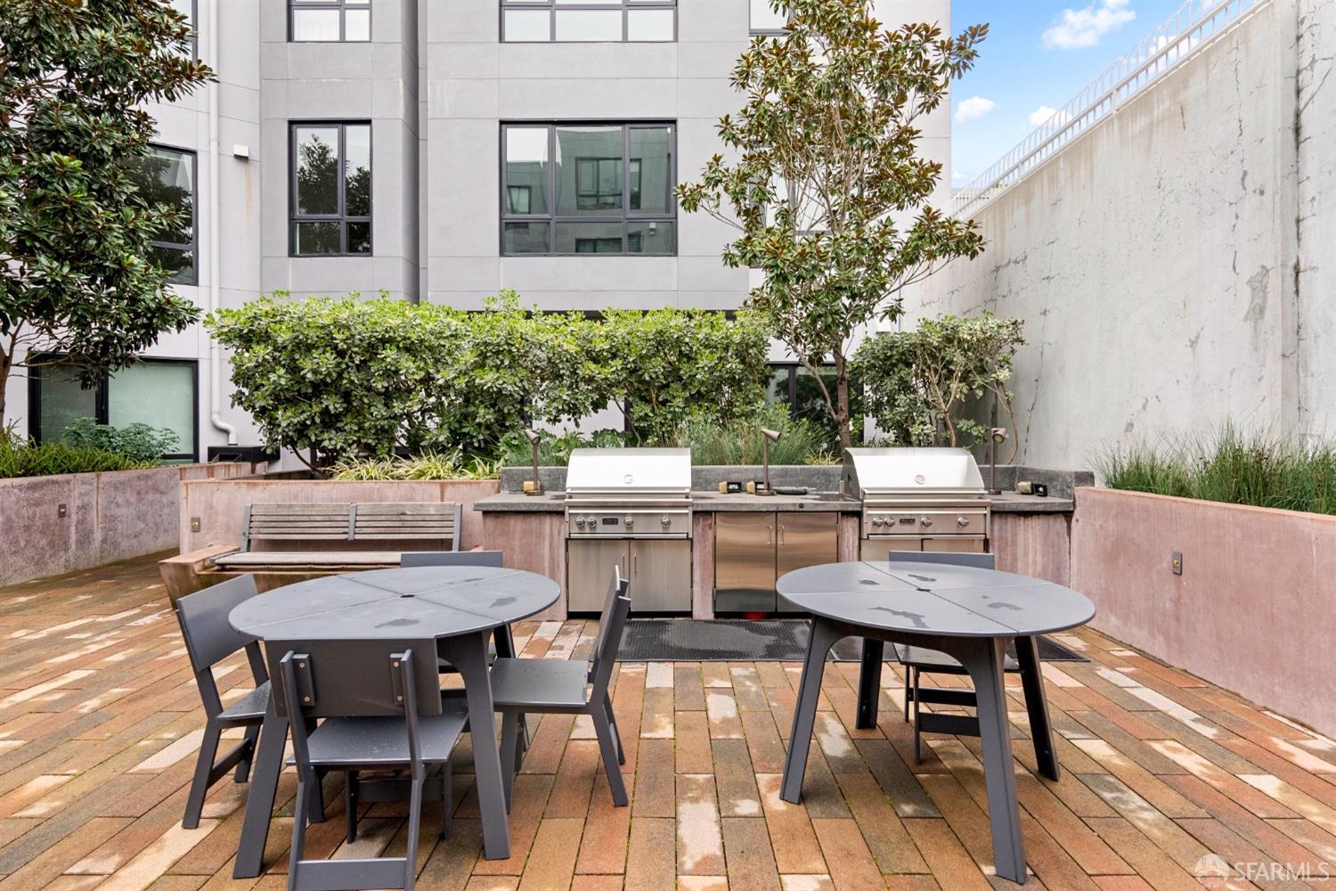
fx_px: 668
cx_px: 668
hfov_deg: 90.0
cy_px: 446
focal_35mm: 18
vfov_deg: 67.4
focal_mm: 18
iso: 800
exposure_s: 1/320
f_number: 7.1
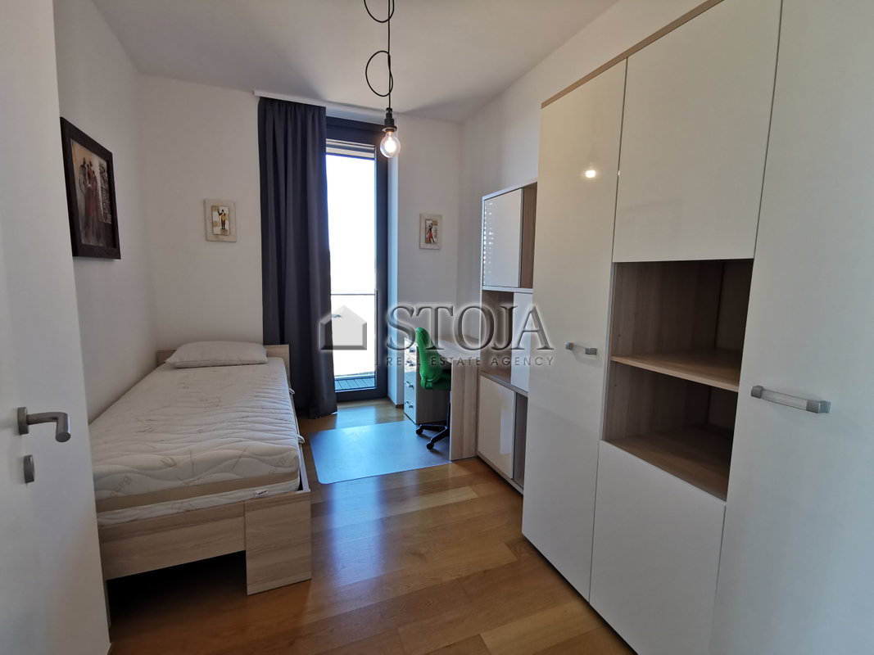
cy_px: 328
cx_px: 437
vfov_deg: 78.1
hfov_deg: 94.5
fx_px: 404
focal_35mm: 16
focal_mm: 2.35
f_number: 2.2
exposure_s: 1/50
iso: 160
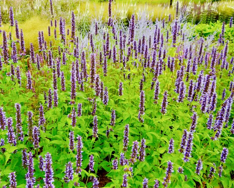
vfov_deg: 37.2
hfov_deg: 45.4
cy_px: 76
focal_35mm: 40
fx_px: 277
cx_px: 87
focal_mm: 5.4
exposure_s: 1/227
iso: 160
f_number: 3.5
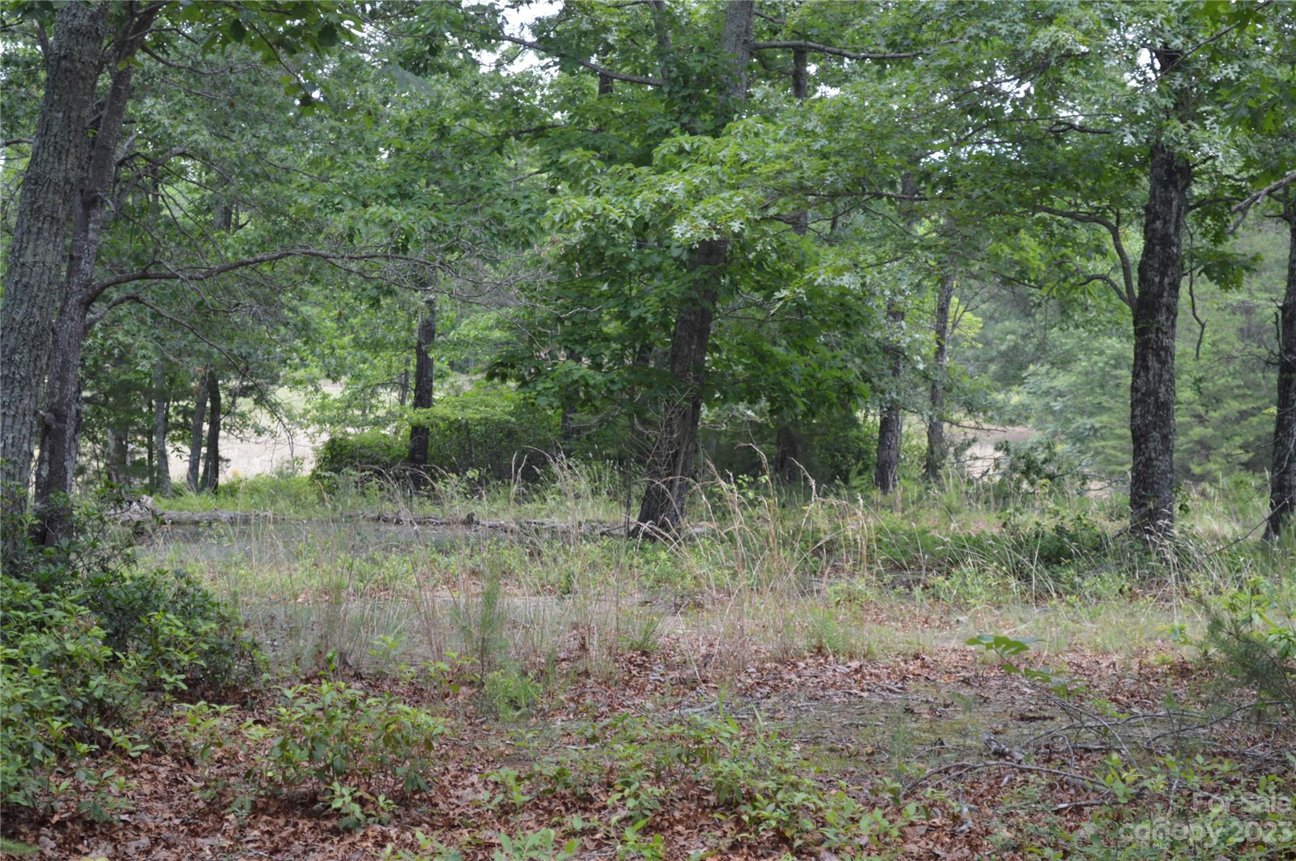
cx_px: 648
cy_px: 430
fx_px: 2967
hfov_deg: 24.6
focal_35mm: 82
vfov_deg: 16.5
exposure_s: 1/125
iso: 320
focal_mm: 55
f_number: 5.6
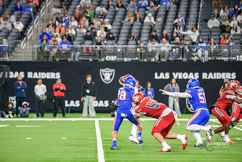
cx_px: 121
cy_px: 81
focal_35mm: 210
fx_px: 1412
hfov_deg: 9.8
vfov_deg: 6.5
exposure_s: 1/400
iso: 1000
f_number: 2.8
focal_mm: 210
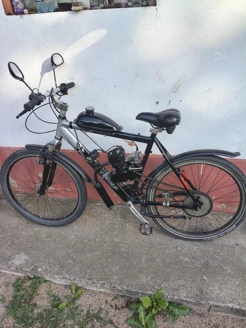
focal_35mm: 26
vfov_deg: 67.3
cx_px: 123
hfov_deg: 53.1
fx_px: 246
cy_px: 164
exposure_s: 1/417
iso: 102
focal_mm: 4.81
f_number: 1.8
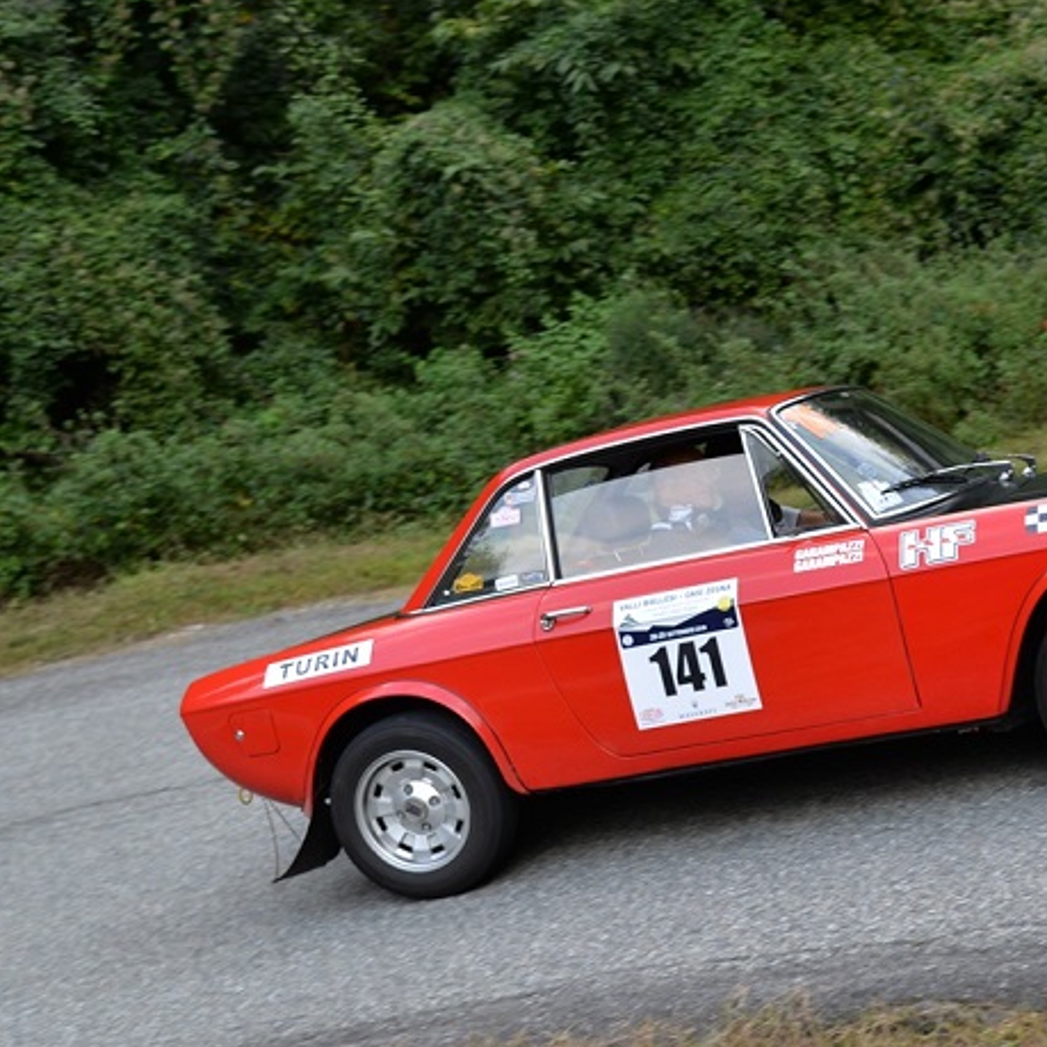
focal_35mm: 44
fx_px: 1506
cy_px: 529
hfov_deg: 37.5
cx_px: 771
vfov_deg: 38.3
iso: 250
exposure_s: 1/320
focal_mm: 34
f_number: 4
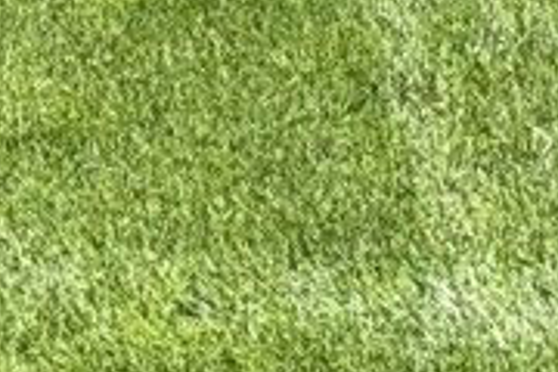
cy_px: -1001
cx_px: 1736
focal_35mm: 355
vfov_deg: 3.7
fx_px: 5502
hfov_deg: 5.4
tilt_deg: -10.2
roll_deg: -0.3
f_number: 1.78
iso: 100
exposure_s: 1/1883
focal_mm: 6.76
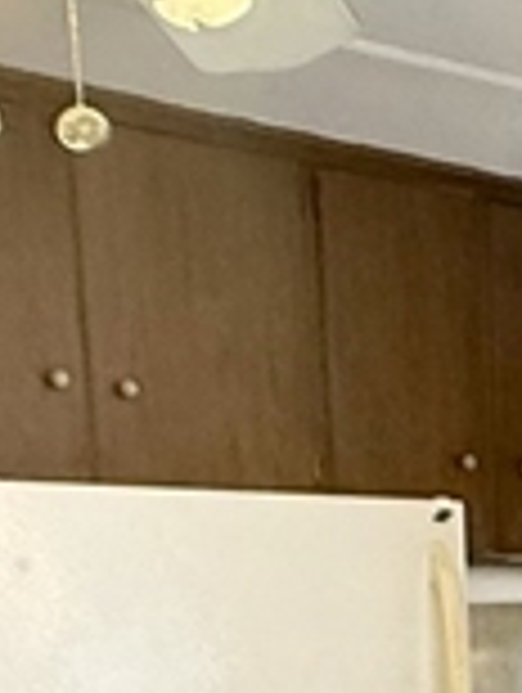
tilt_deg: -9.1
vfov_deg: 19.2
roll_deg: +0.6
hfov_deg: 14.9
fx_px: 1865
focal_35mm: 93
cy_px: 945
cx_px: 756
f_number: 2.2
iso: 500
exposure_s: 1/60
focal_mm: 2.22
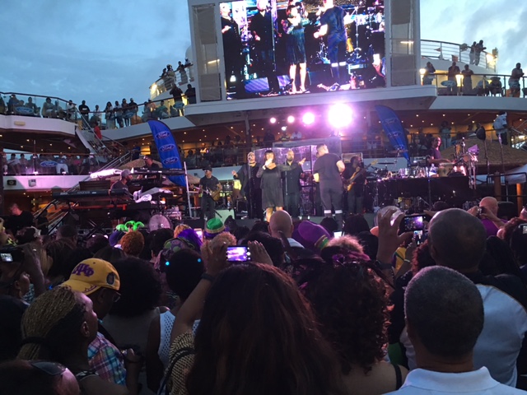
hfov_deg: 61.7
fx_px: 442
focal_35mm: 29
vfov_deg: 48.2
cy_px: 198
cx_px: 264
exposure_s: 1/15
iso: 80
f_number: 2.2
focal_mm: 4.15
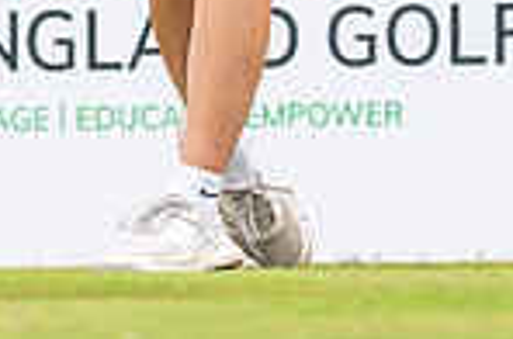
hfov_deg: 1.4
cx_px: -121
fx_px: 20703
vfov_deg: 0.9
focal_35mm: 1456
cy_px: -363
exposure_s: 1/2000
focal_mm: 300
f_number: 5
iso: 400
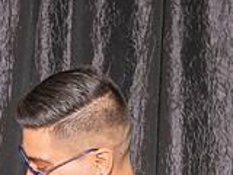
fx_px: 2356
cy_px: 336
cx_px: -228
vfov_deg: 4.2
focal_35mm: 350
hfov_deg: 5.5
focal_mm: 70
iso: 800
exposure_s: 1/200
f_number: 4.5
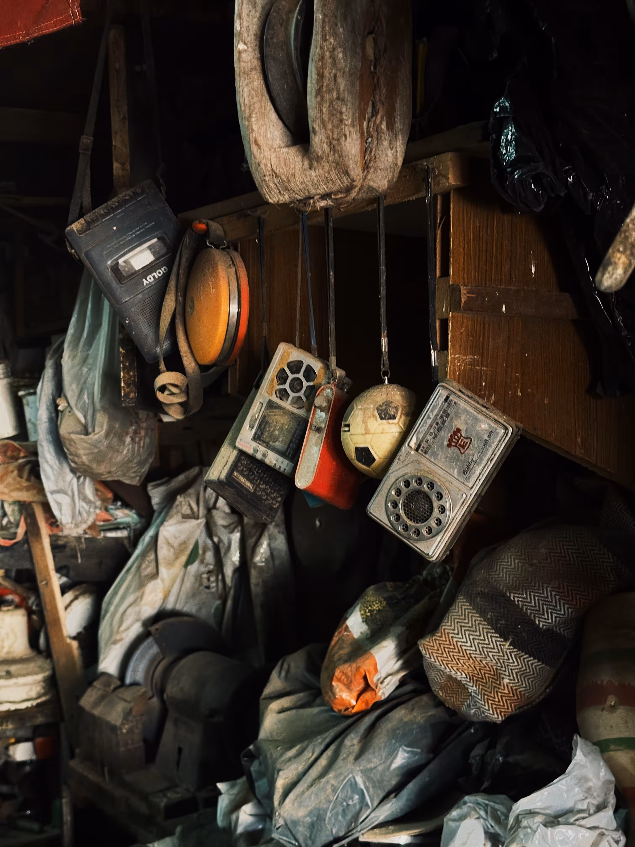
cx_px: 318
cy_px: 424
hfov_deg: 30.3
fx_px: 1174
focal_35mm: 48
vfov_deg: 39.7
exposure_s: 1/33
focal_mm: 6.86
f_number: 1.78
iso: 250
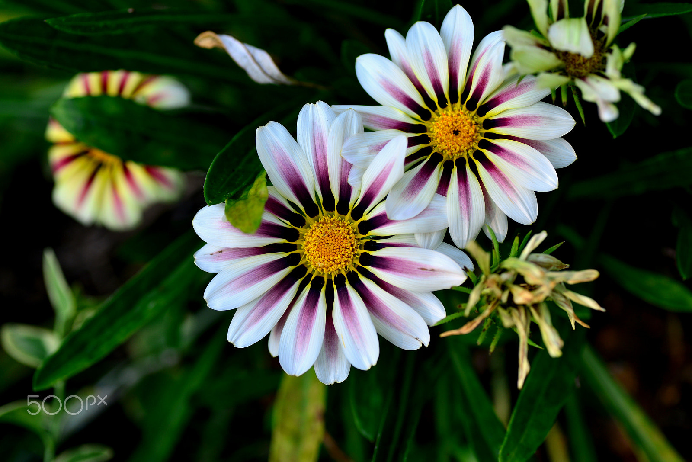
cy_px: 231
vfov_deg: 15.2
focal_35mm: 90
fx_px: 1731
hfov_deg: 22.6
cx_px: 346
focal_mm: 90
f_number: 5.6
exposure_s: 1/1500
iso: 200
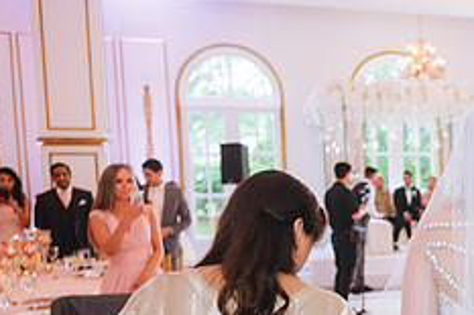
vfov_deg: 20.9
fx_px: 842
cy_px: 261
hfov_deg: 28.0
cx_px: 548
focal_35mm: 64
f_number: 2.8
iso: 1600
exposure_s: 1/250
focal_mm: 24
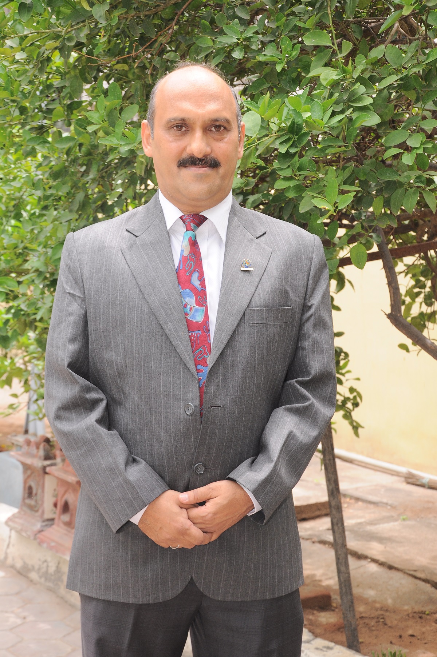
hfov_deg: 17.5
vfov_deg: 26.0
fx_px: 1423
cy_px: 328
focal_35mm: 78
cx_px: 218
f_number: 9
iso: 400
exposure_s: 1/125
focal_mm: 52
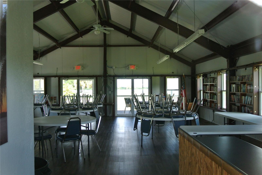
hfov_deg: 55.8
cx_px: 131
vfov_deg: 39.0
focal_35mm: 34
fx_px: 248
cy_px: 88
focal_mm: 12.7
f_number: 3.8
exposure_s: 1/60
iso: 360
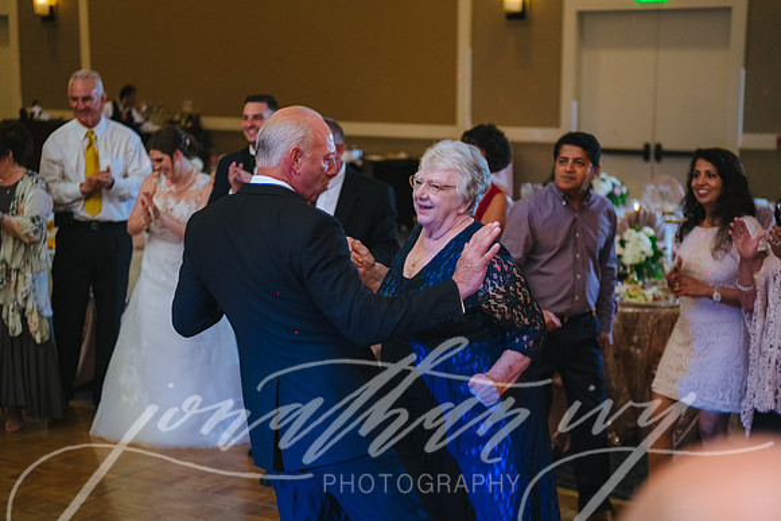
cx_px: 390
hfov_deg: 28.8
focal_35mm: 70
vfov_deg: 19.5
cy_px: 260
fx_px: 1519
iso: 1250
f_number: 2.8
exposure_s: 1/80
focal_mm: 70
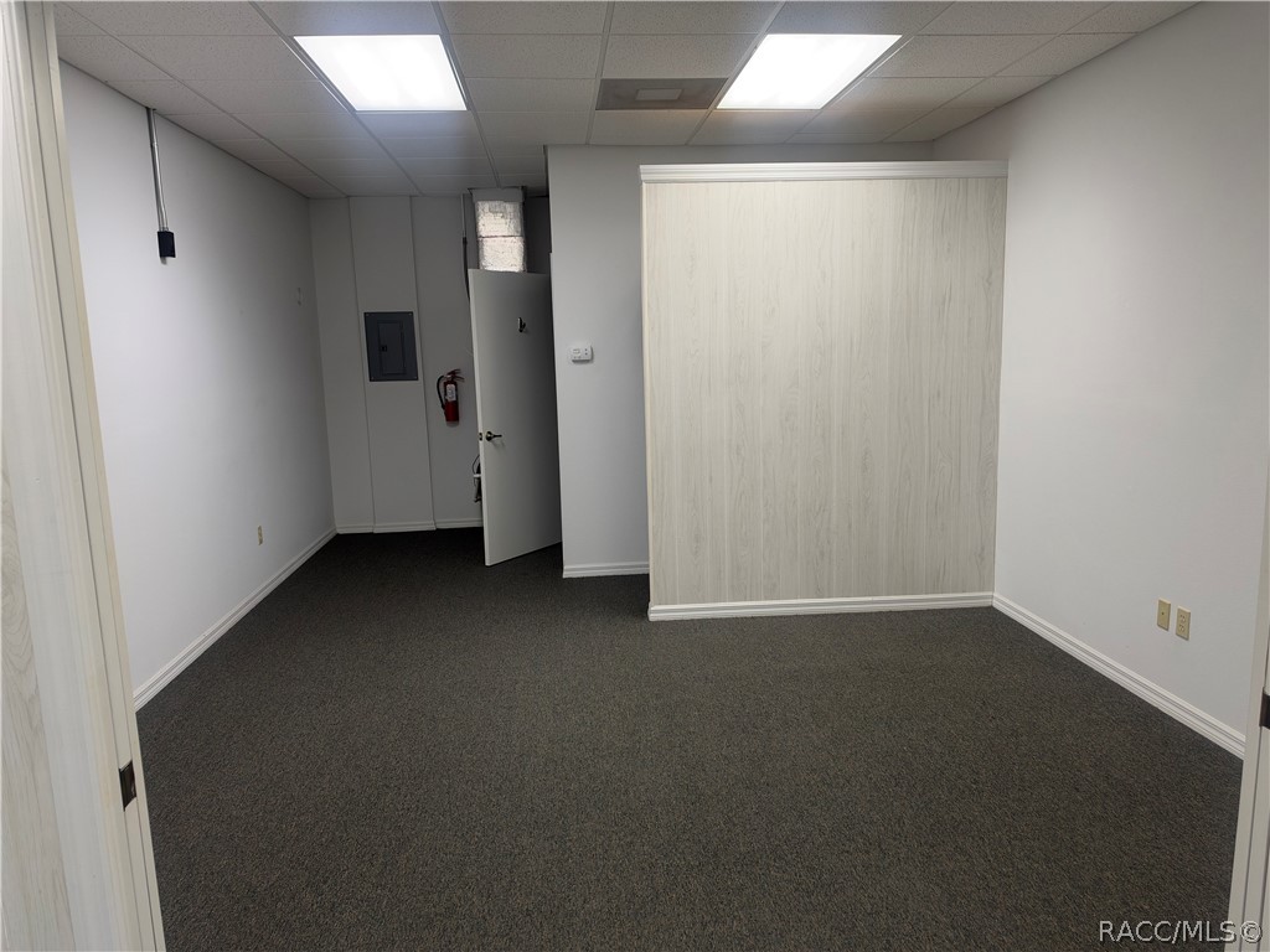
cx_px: 635
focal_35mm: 24
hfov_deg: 71.6
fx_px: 881
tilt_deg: -8.7
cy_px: 476
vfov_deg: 56.8
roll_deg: +1.3
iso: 100
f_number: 1.8
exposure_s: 1/120
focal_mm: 6.93
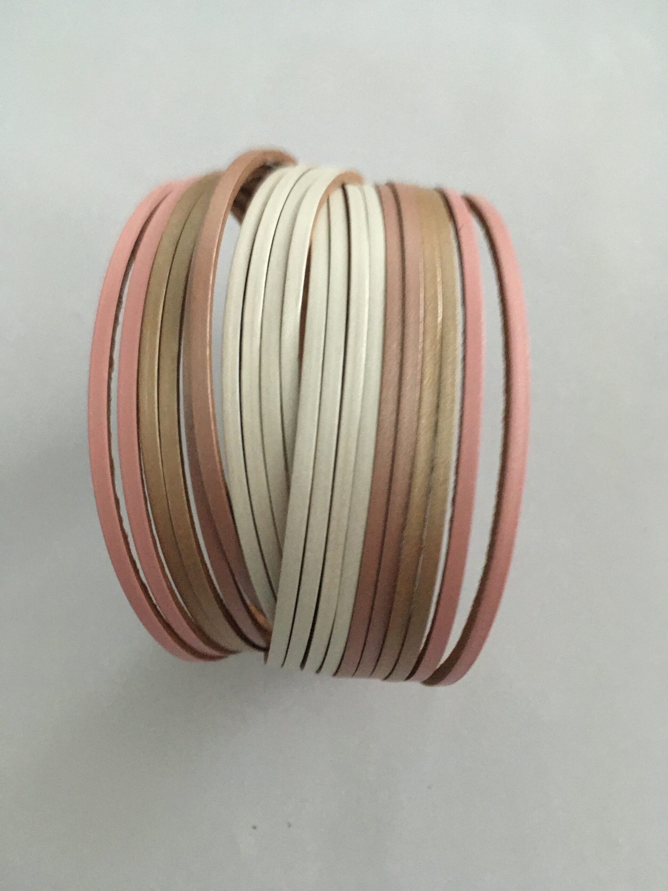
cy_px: 446
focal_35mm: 29
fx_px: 746
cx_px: 334
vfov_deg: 61.7
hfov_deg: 48.2
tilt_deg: -67.9
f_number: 2.2
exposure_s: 1/17
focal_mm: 4.15
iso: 400
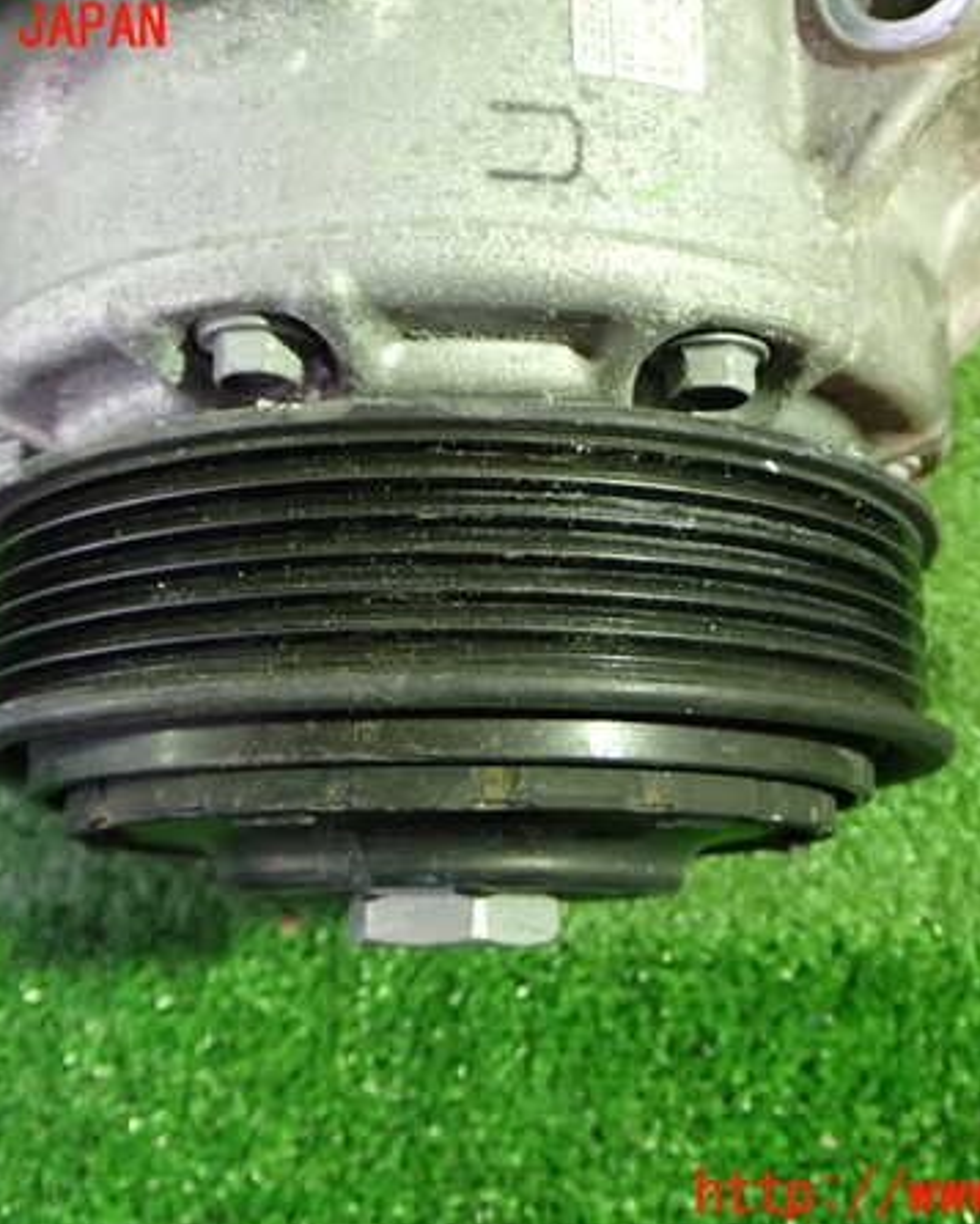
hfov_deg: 35.7
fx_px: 1522
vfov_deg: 43.8
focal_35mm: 42
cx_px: 491
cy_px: 612
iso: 800
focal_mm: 5.79
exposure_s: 1/25
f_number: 2.4
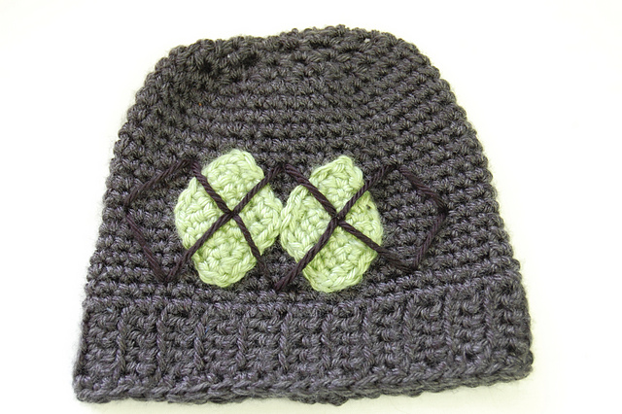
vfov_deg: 19.7
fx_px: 1192
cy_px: 207
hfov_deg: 29.3
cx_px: 311
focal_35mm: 69
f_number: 5.3
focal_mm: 46
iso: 800
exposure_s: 1/13
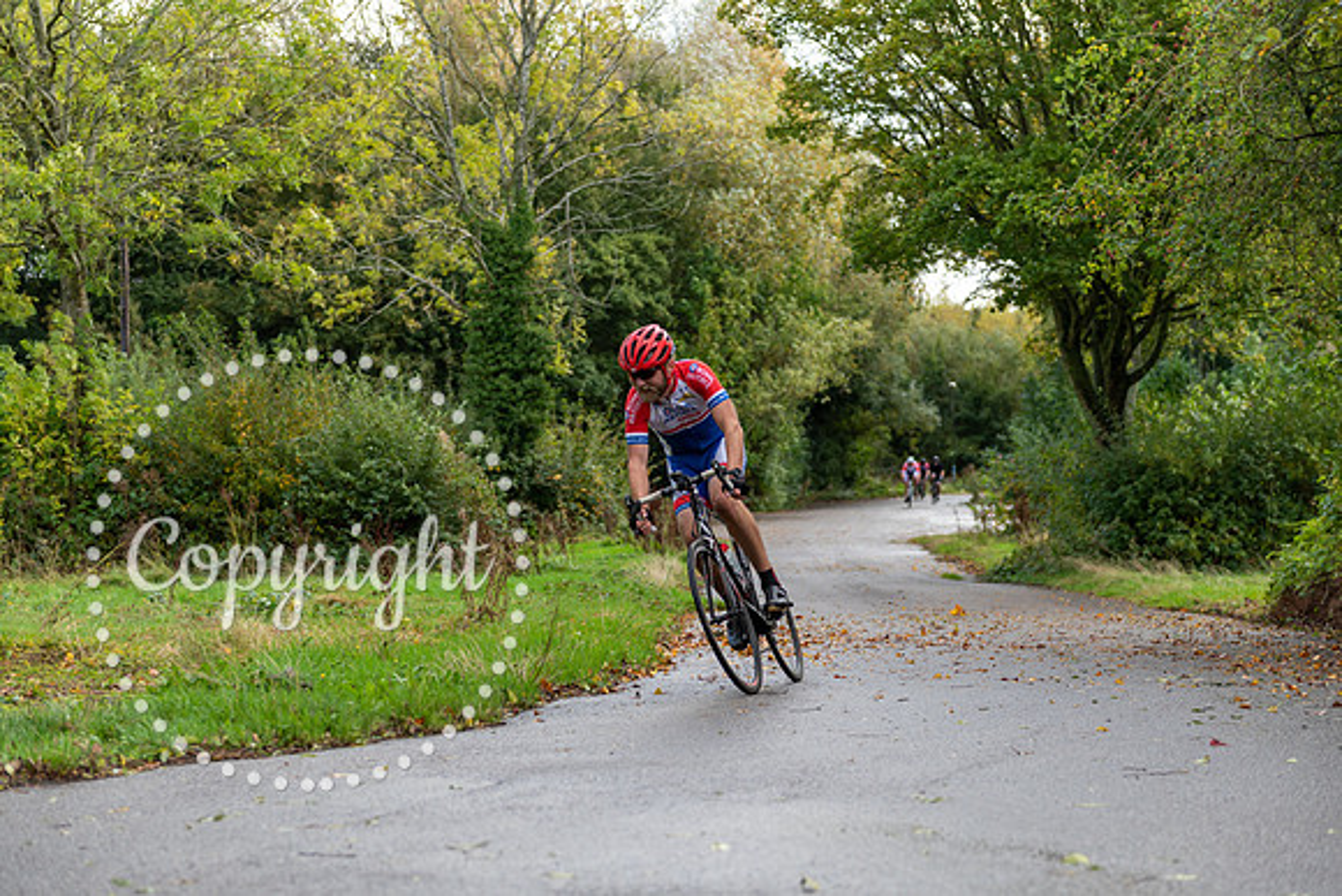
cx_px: 671
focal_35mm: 62
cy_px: 448
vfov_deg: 21.9
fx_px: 2312
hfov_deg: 32.4
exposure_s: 1/500
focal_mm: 62
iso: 200
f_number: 3.2
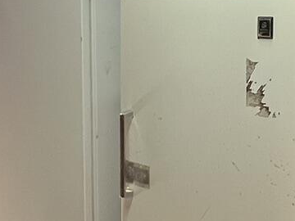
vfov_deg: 19.6
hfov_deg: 25.9
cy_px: 29
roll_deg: +0.5
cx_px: 231
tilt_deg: -1.8
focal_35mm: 74
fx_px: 631
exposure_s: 1/120
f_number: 1.8
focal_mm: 1.57
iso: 250
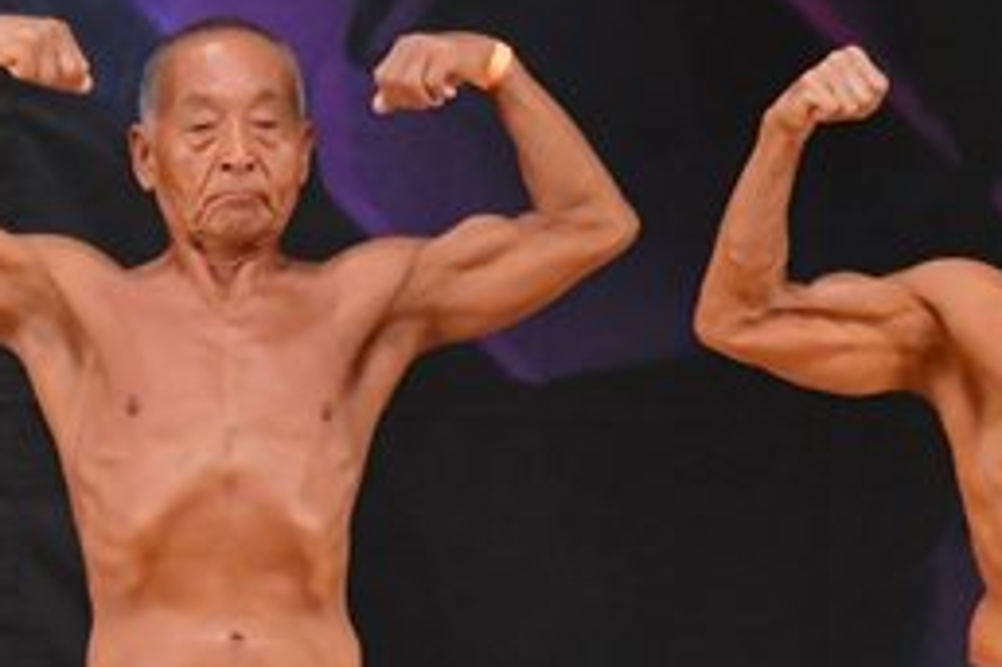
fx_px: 22613
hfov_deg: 2.5
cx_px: -404
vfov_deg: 1.7
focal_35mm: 813
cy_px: 647
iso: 5000
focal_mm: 180
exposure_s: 1/400
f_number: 5.6
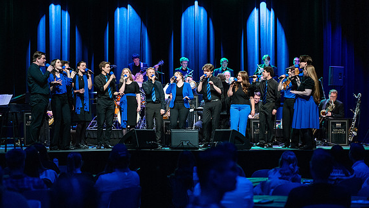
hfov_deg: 22.4
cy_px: 116
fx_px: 930
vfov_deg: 12.8
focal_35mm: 95
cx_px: 184
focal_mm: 90
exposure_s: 1/400
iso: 5000
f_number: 2.8
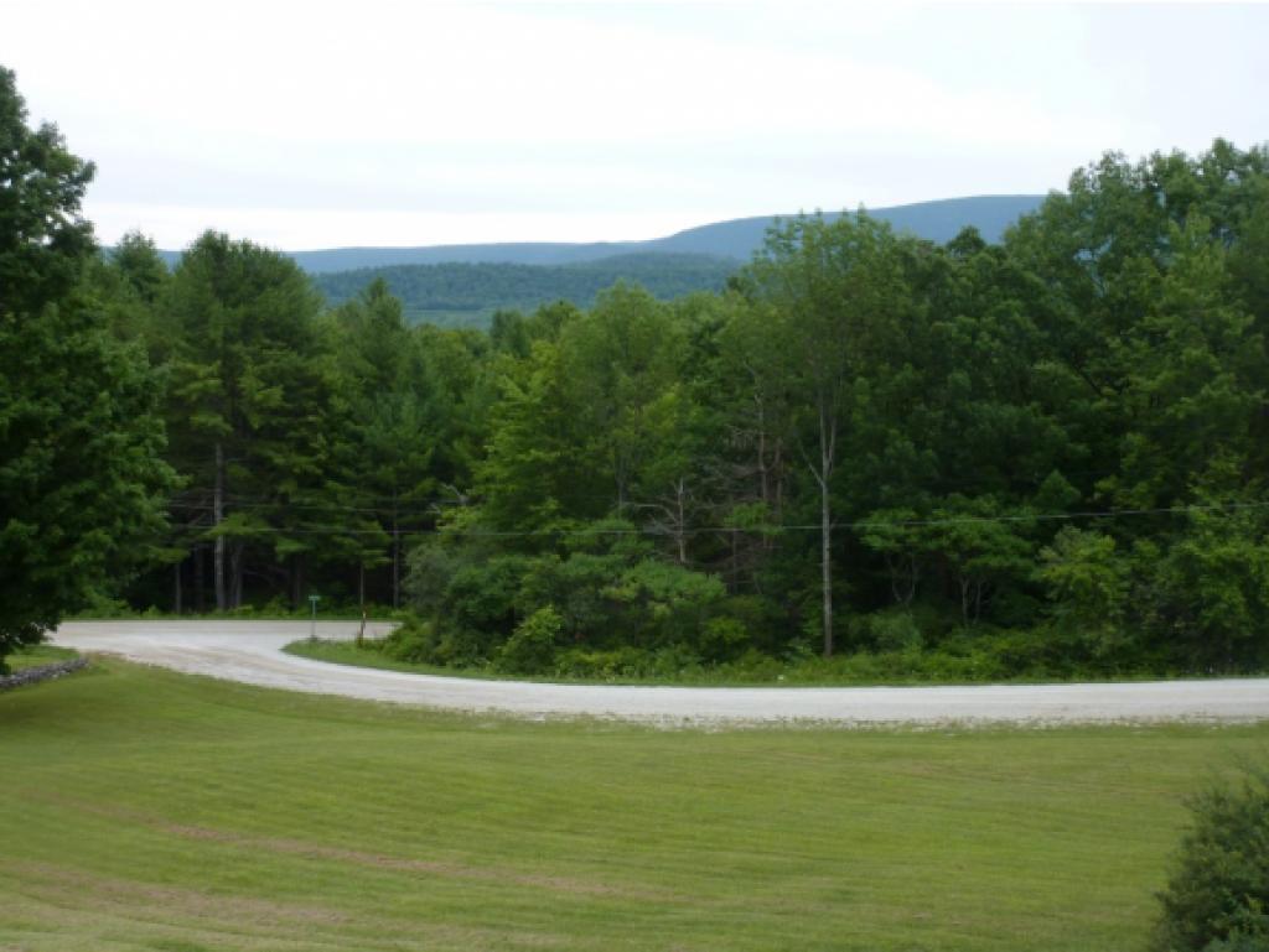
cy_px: 476
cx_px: 634
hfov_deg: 46.8
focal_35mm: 40
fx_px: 1467
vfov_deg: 36.0
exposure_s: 1/60
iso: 80
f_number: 3.6
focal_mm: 6.5
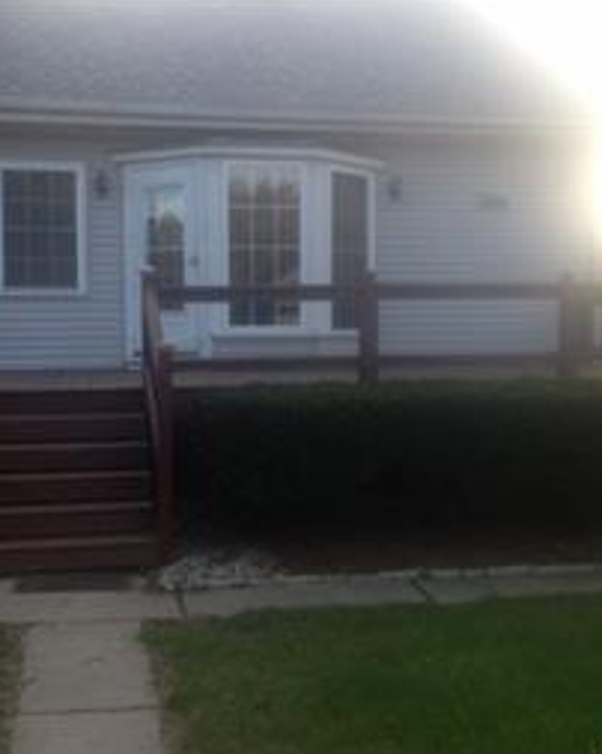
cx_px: 241
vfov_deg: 40.4
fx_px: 1026
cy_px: 376
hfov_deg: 32.6
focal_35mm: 46
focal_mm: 4.28
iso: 50
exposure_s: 1/169
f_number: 2.4
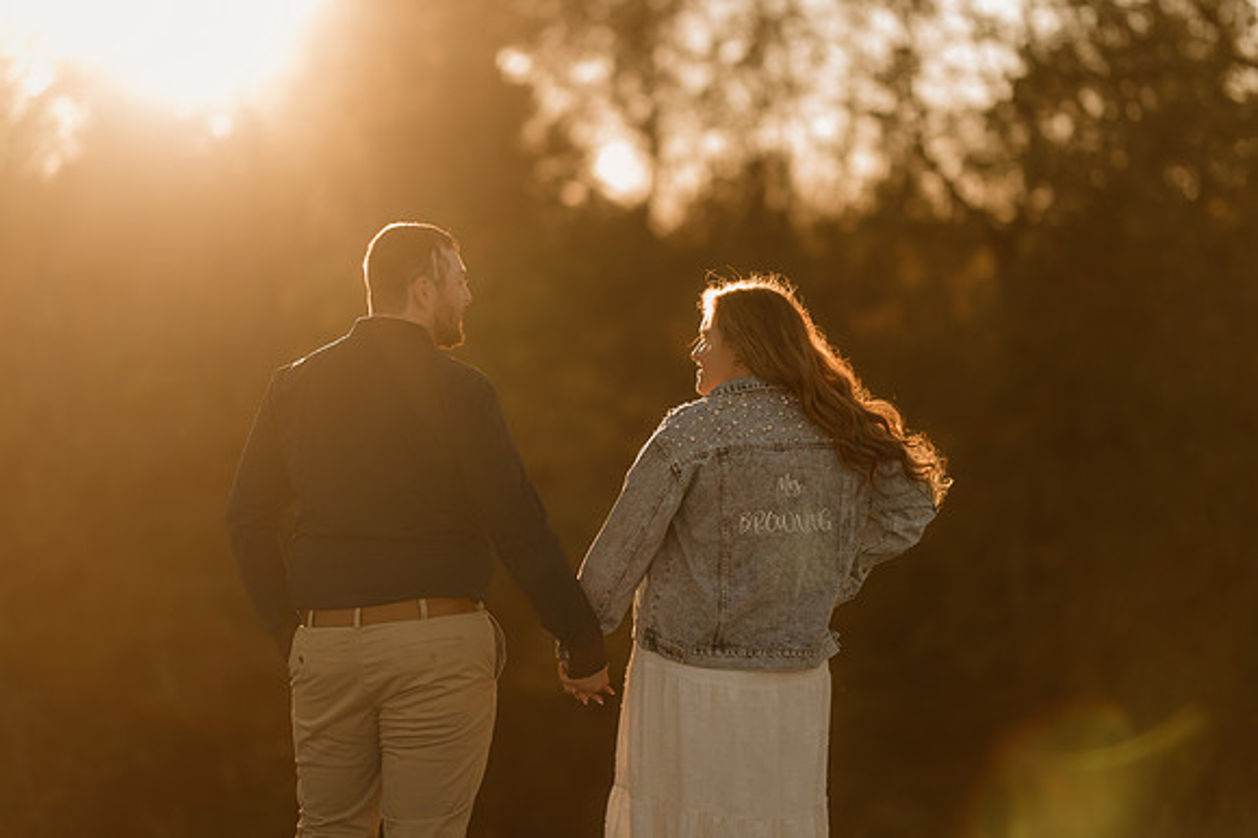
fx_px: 2968
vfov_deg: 16.1
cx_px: 629
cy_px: 419
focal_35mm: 85
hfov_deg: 23.9
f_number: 1.4
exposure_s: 1/1000
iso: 50
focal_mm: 85
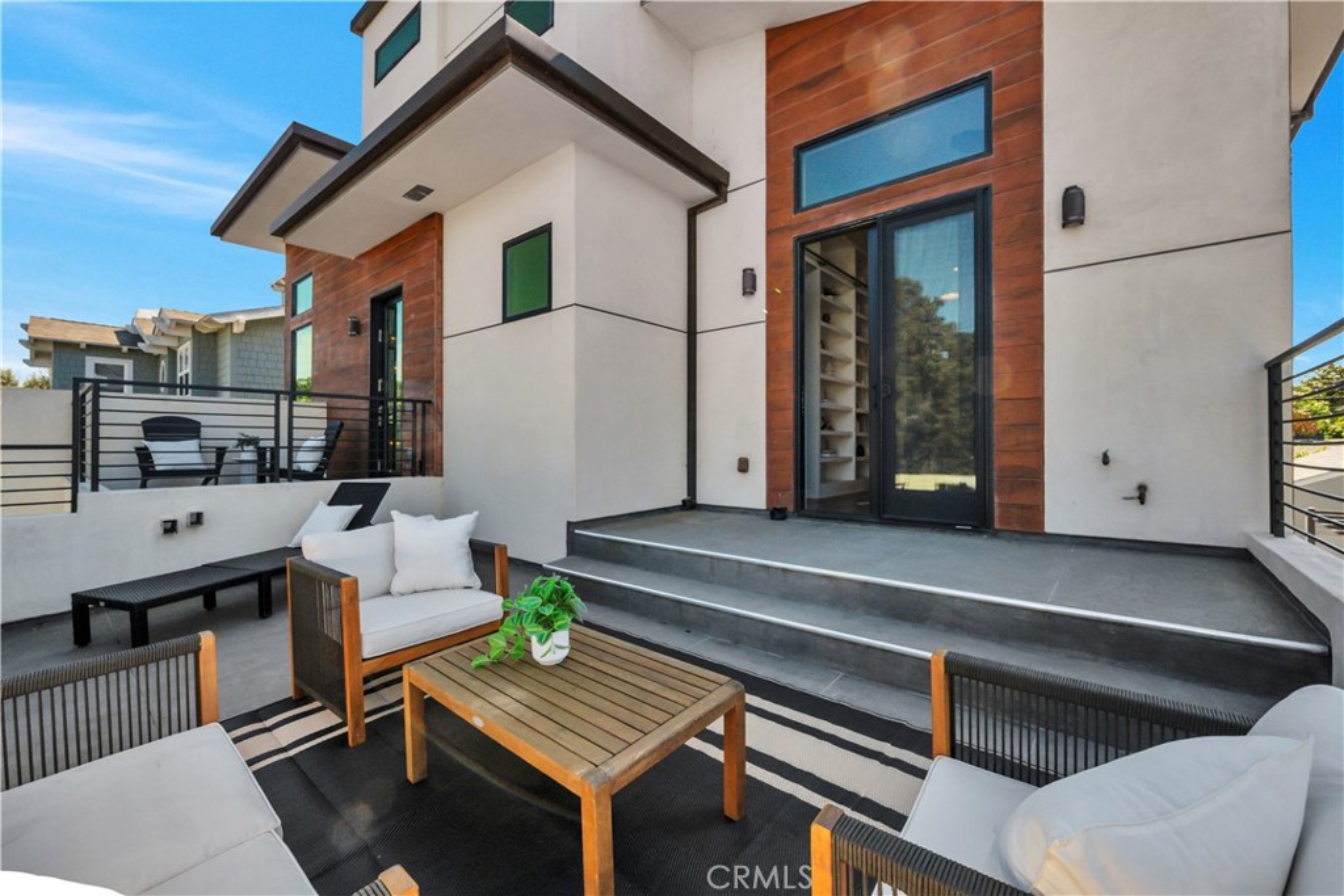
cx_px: 672
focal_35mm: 14
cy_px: 448
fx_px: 523
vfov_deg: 81.2
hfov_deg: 104.2
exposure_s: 1/640
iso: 1250
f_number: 10
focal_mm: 14
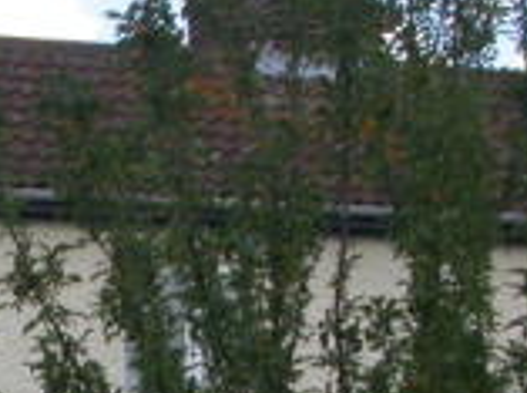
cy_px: 506
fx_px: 4466
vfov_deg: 5.0
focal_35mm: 294
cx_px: -163
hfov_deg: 6.7
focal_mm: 16.4
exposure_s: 1/226
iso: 100
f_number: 5.6
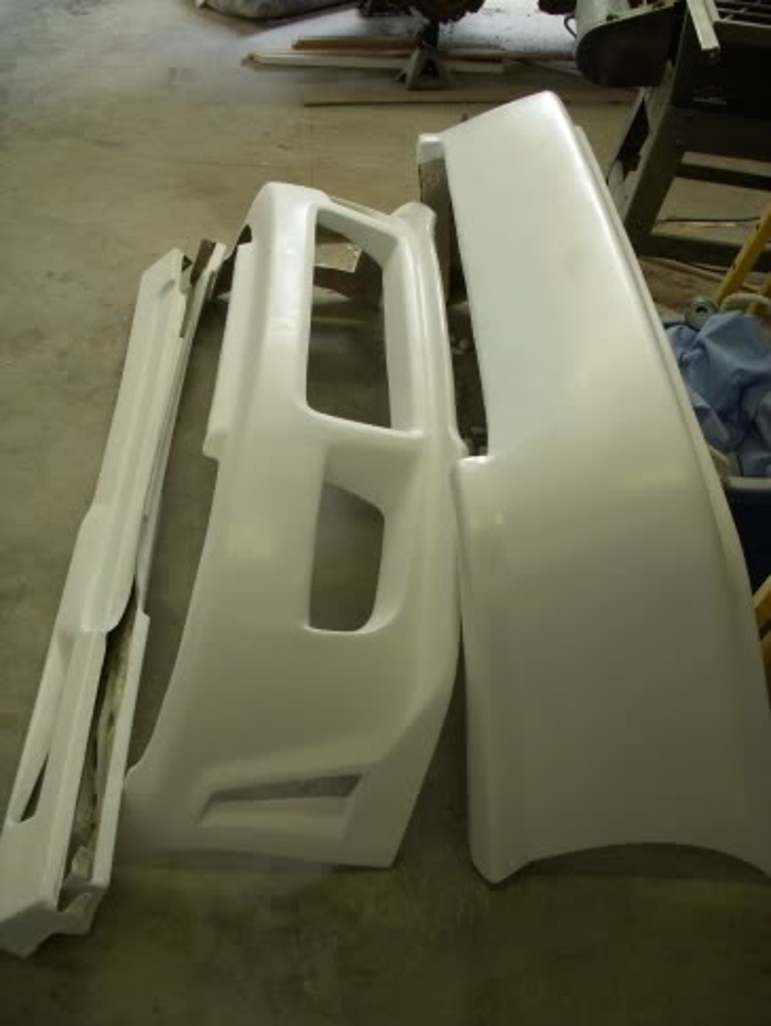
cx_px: 386
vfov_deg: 49.0
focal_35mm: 38
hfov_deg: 37.8
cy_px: 513
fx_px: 1128
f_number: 3.3
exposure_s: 1/25
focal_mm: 6.3
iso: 200
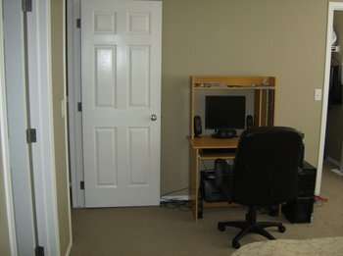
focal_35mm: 36
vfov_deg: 39.5
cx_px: 172
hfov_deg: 51.4
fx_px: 356
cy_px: 128
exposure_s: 1/60
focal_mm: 6
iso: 200
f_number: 2.8
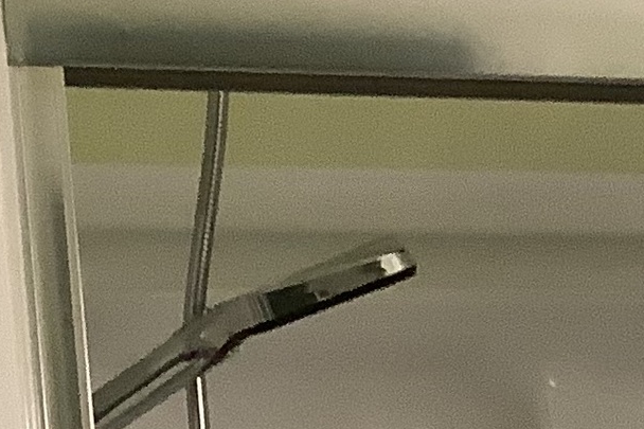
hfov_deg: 12.0
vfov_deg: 7.7
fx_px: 2915
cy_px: 1134
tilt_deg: -9.9
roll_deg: +1.9
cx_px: 986
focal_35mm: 163
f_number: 2.4
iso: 160
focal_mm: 3.3
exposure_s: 1/60
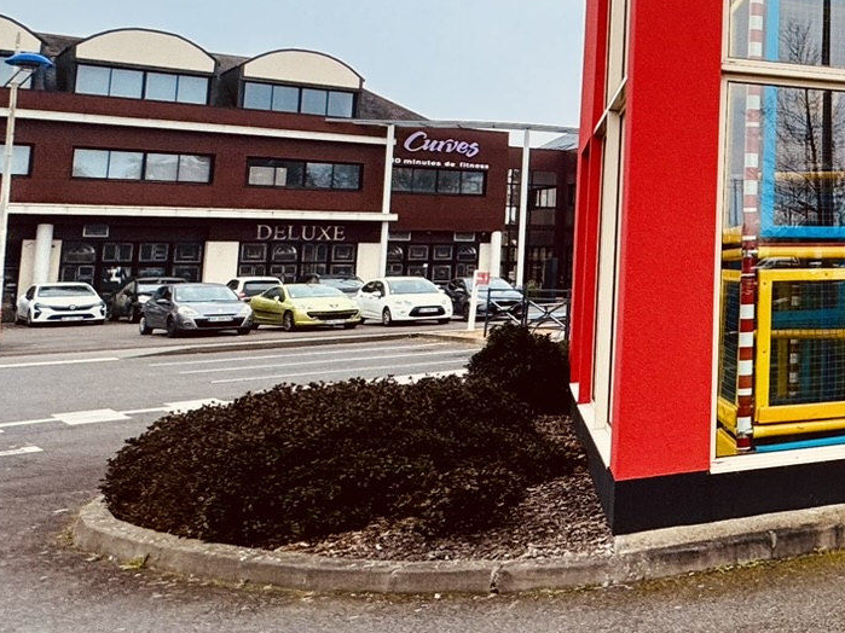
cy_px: 167
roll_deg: +1.7
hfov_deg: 31.6
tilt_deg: +6.2
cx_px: 1165
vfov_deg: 34.5
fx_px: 1001
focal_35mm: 41
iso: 64
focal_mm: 2.22
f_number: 2.2
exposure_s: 1/100
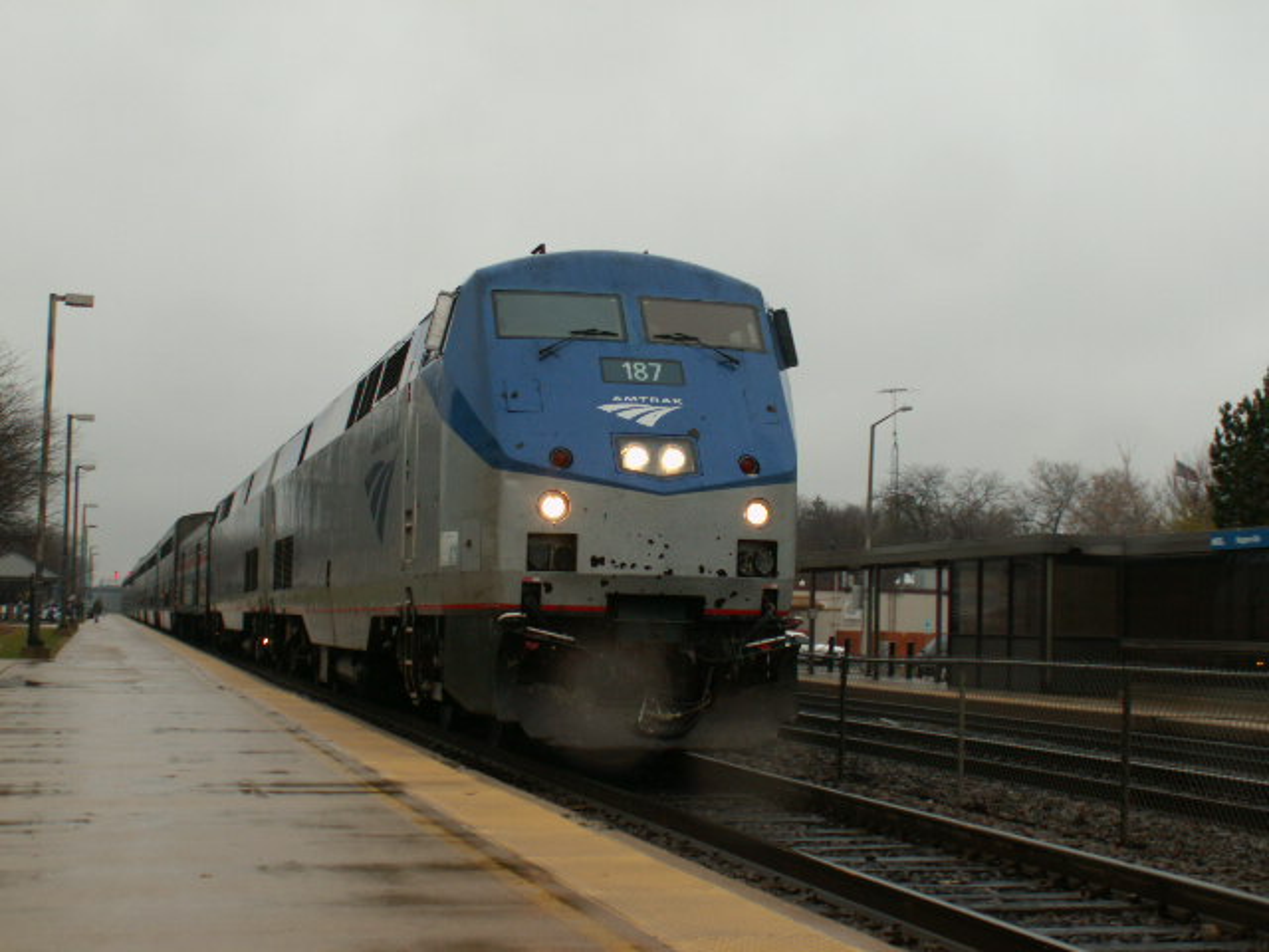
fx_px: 2016
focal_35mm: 55
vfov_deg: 26.6
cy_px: 476
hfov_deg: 34.9
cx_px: 634
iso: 50
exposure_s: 1/50
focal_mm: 9.12
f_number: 4
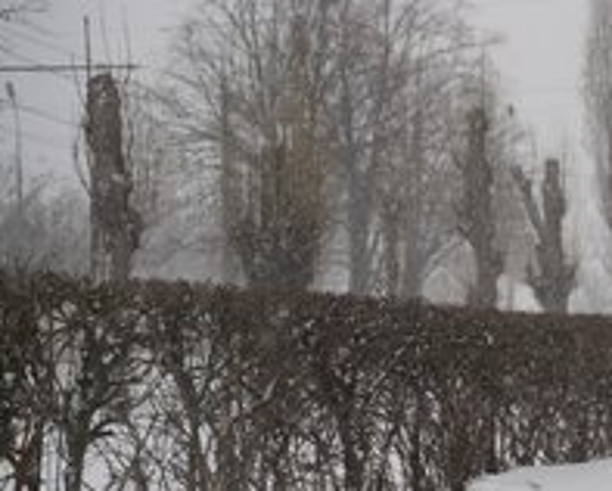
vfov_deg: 10.8
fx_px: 2593
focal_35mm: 143
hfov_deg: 13.3
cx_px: 600
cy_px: 291
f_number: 4.5
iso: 100
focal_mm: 75
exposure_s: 1/200
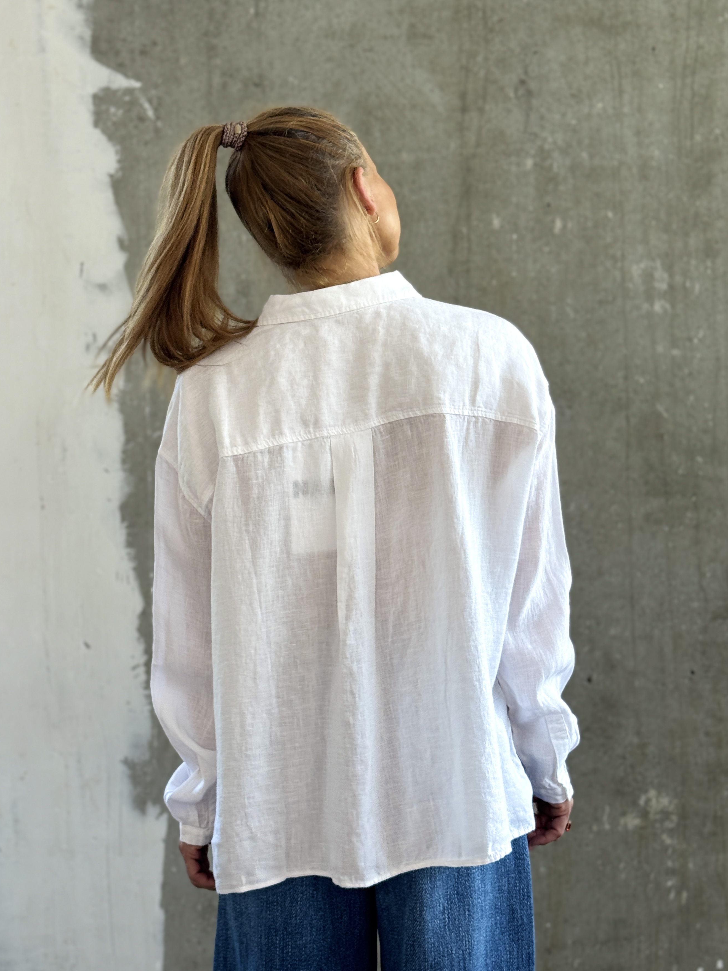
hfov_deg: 29.7
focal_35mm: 49
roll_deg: +1.8
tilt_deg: -2.8
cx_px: 364
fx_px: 1374
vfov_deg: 38.9
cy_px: 491
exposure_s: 1/100
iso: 50
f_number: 1.78
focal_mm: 6.76
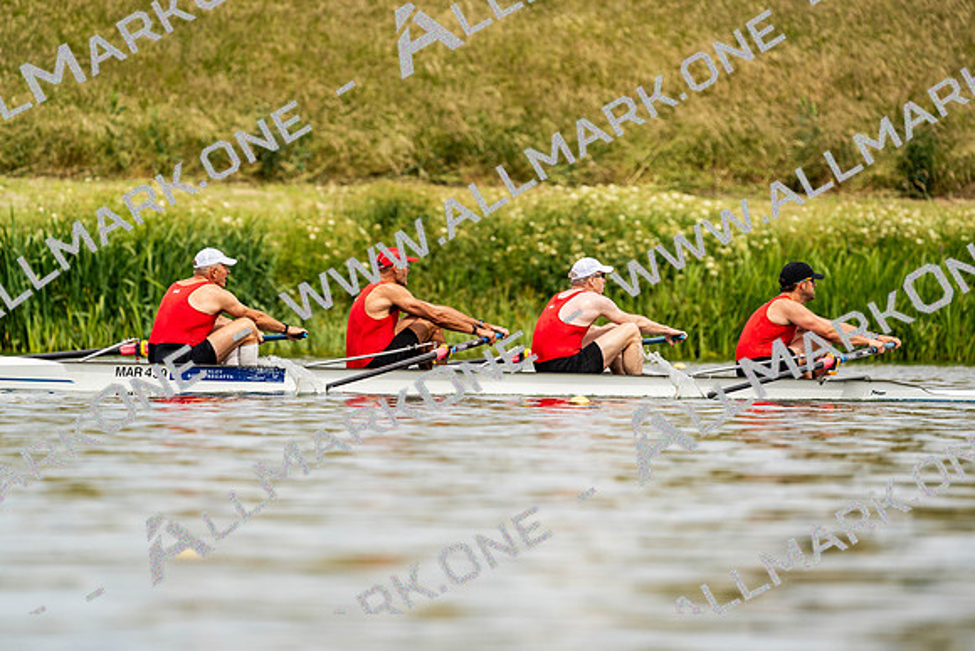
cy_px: 326
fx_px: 12542
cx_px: 488
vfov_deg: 3.0
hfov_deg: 4.5
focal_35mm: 463
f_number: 6.3
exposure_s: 1/2000
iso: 200
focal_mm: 463
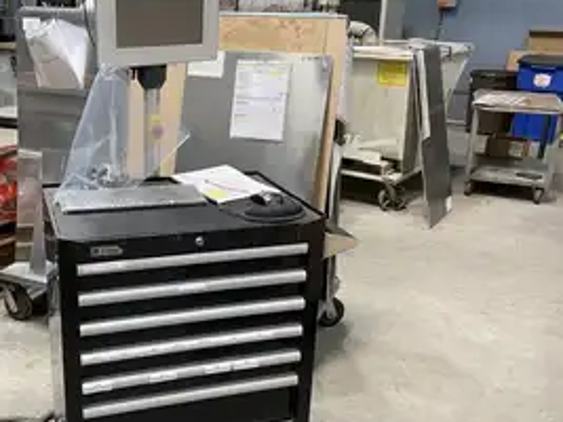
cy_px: 219
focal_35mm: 39
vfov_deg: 36.8
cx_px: 186
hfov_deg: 47.1
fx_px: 634
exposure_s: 1/60
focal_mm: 4.2
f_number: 1.8
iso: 100
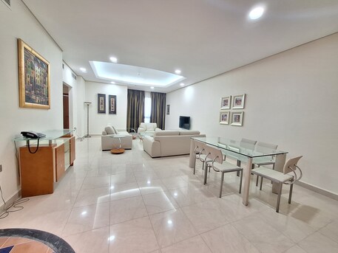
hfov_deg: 106.2
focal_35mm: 13
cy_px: 126
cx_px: 169
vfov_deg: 89.9
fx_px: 127
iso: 200
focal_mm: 1.74
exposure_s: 1/50
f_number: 2.2
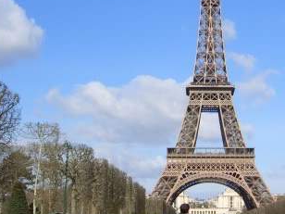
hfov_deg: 23.8
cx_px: 226
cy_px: 74
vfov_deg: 18.2
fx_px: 667
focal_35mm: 81
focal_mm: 8
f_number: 4.8
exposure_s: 1/640
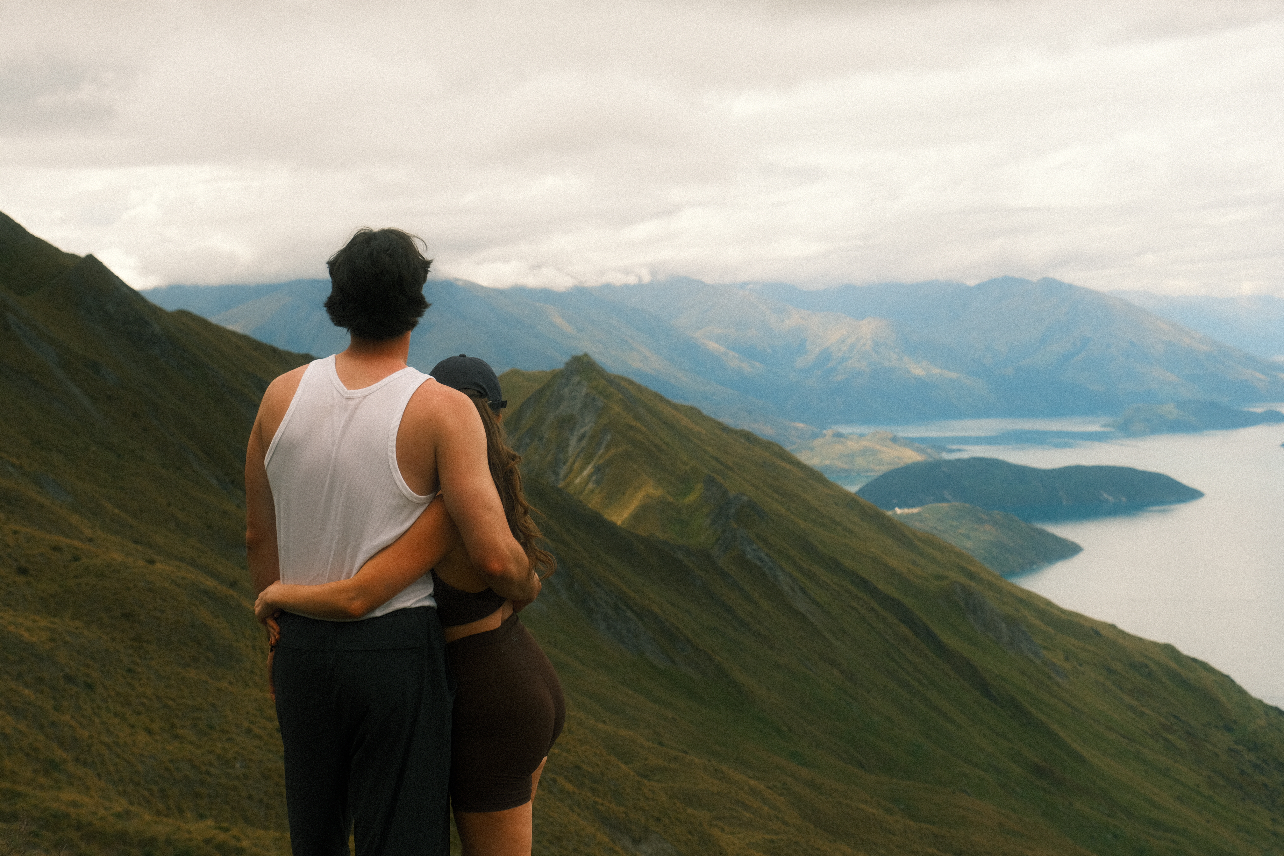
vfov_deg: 27.5
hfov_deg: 40.3
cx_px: 642
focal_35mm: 49
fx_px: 1748
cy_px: 428
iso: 400
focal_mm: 32.6
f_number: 6.4
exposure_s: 1/1000
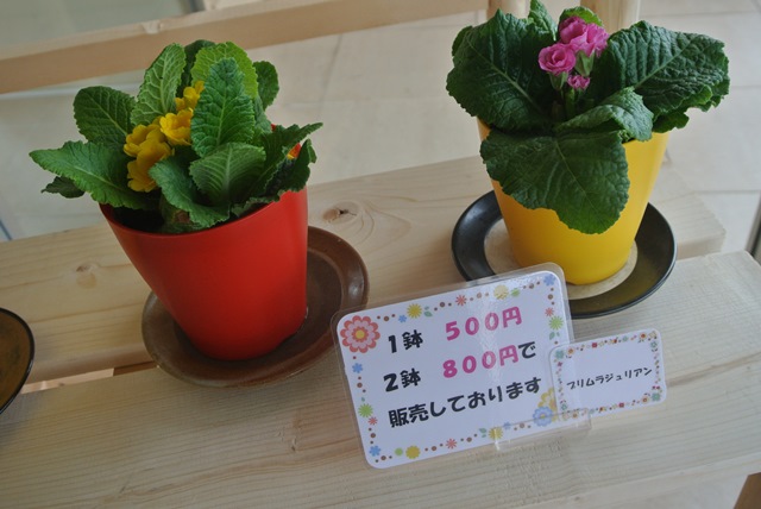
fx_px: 719
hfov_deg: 55.8
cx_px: 380
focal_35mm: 34
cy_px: 254
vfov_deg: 39.0
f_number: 3.8
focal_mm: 12.7
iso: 200
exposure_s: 1/200
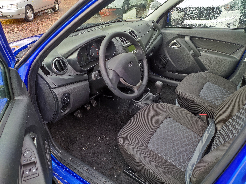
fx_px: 121
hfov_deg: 91.1
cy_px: 92
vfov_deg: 74.6
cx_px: 123
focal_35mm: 17
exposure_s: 1/60
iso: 124
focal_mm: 4.74
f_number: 1.79
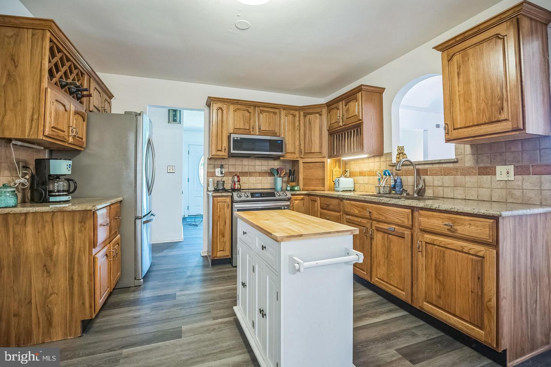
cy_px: 184
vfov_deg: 73.7
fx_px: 245
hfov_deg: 96.7
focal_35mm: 16
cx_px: 276
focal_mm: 16
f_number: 4
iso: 1600
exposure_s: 1/60
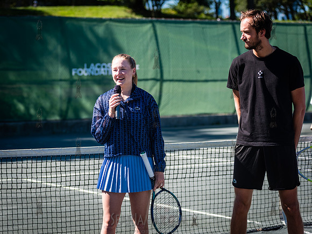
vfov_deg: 14.9
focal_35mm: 99
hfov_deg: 19.7
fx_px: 897
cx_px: 137
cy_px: 117
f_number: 4
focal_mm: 92
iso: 200
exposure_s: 1/1000
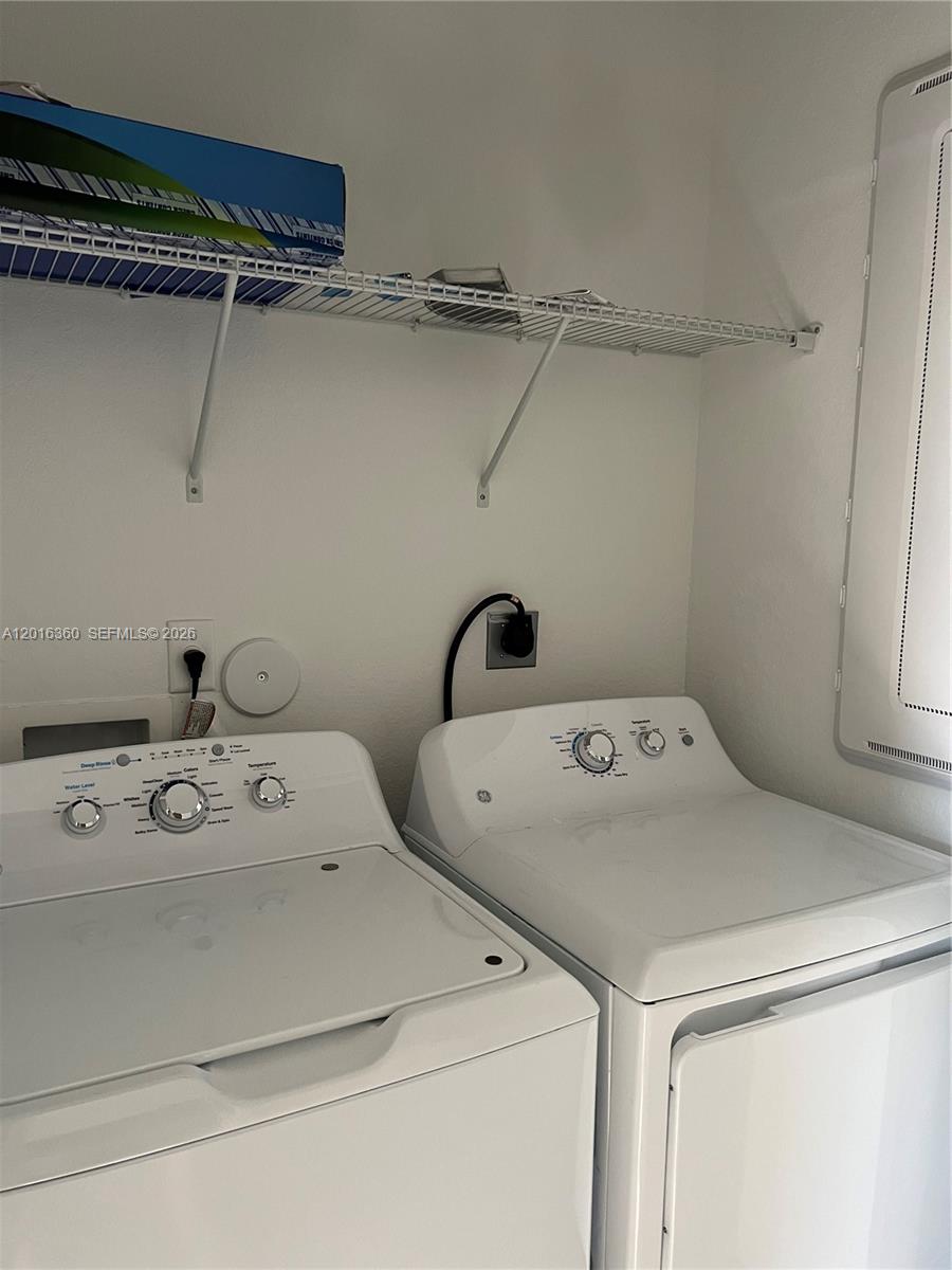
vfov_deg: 67.3
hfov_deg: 53.1
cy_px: 635
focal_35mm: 26
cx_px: 476
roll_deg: -0.3
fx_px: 953
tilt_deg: -6.3
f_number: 1.5
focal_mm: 5.7
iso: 160
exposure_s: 1/60
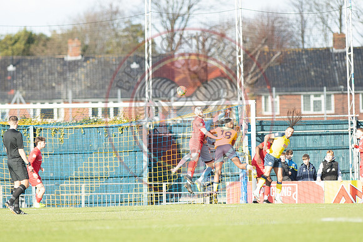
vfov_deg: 3.1
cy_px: 121
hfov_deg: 4.6
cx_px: 182
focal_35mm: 450
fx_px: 4538
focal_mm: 300
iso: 250
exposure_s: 1/1250
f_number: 4.5
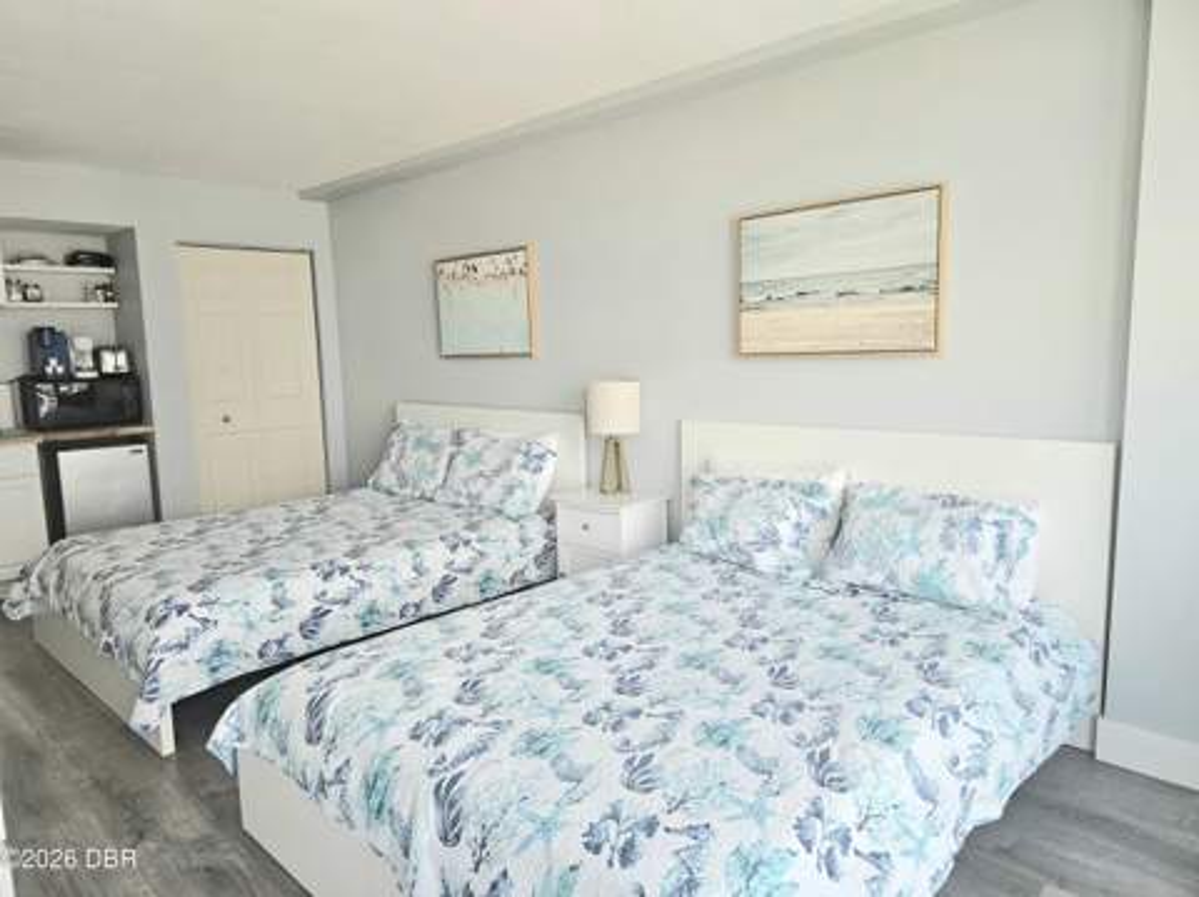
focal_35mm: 23
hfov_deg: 74.0
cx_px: 600
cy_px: 448
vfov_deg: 58.8
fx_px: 796
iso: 160
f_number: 1.7
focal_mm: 6.3
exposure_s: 1/182
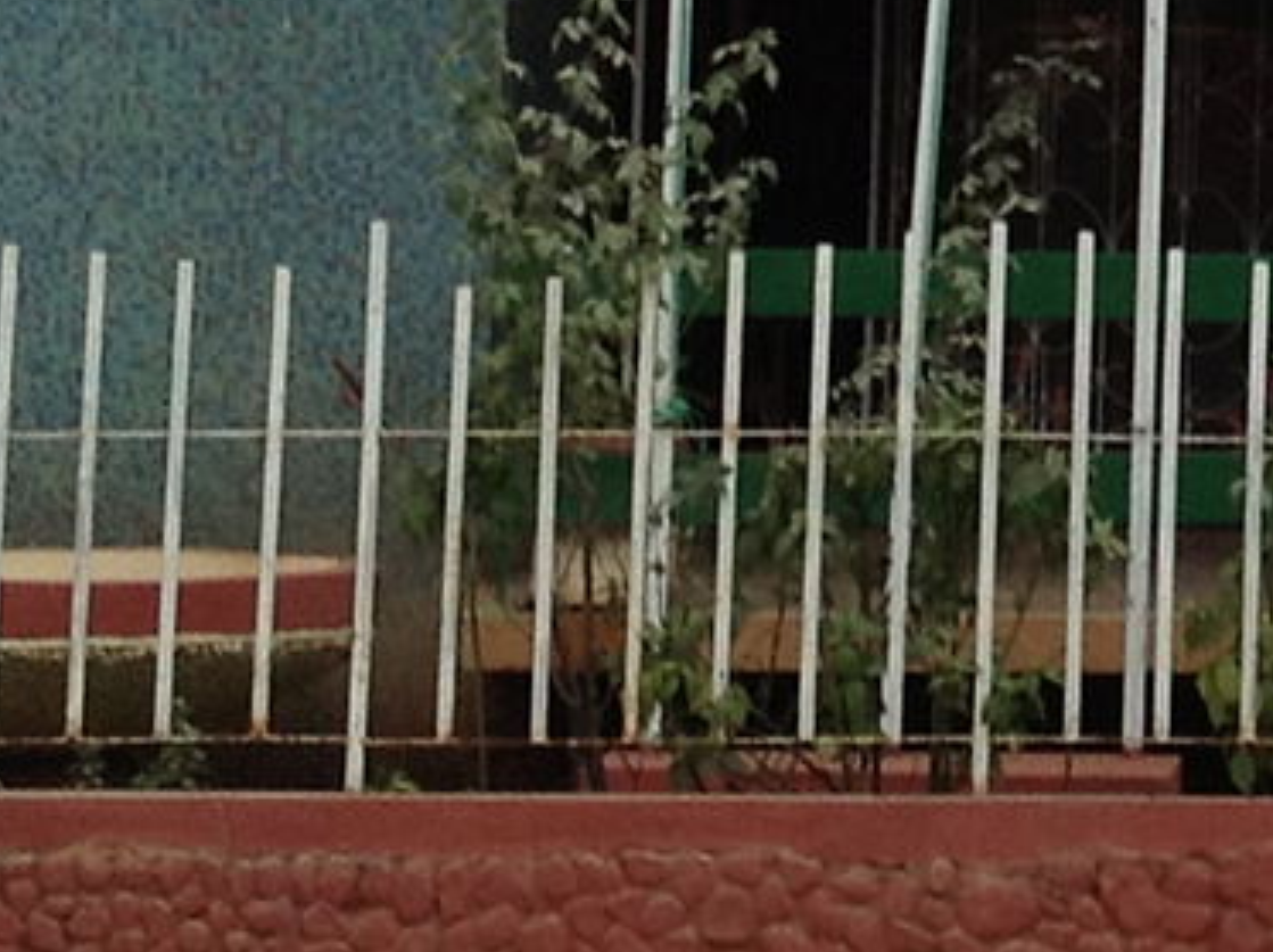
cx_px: 1723
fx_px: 6613
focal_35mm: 180
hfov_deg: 10.7
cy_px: -502
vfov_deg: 8.1
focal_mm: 4.28
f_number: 2.4
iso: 80
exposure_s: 1/120
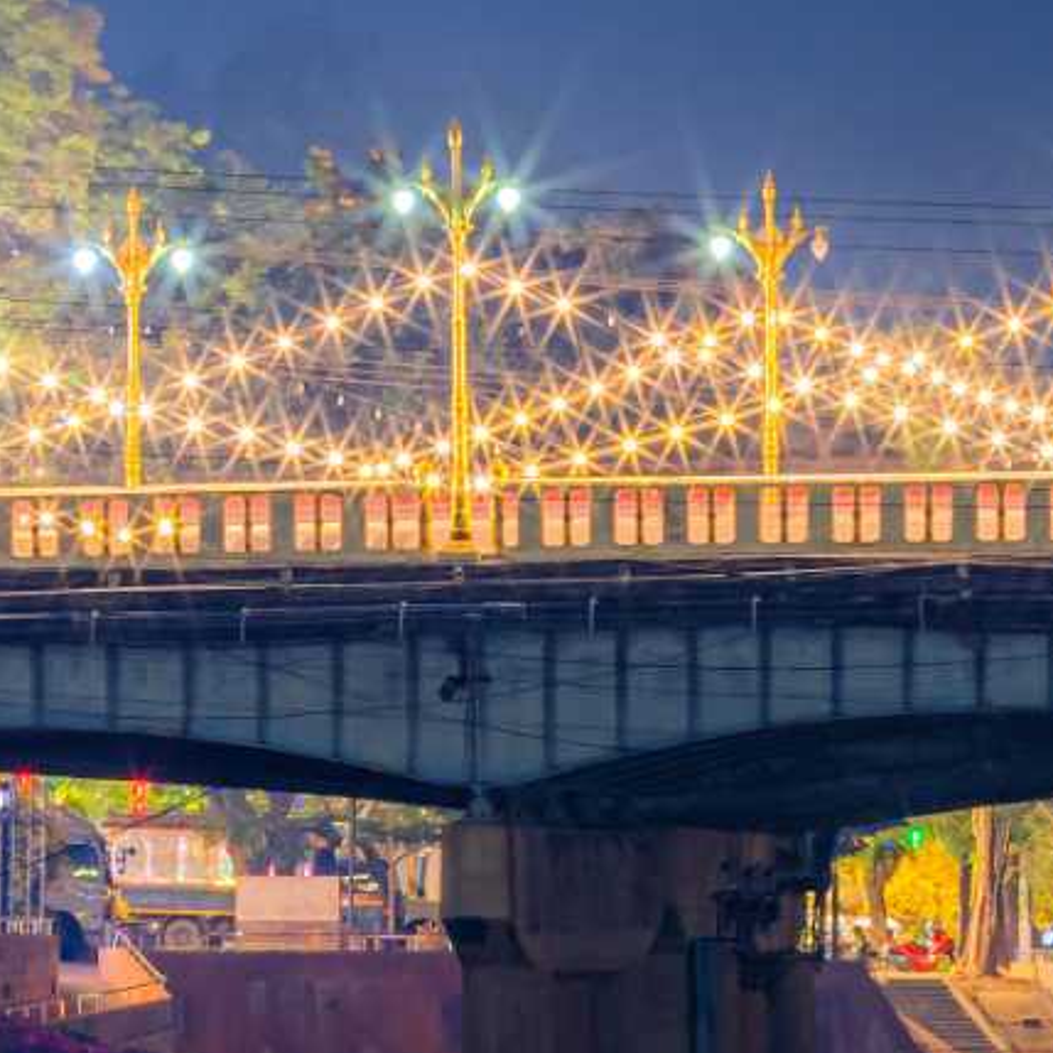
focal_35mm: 1030
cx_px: 2396
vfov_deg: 1.7
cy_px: 1059
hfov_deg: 1.7
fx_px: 35448
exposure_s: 15
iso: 100
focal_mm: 200
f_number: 16
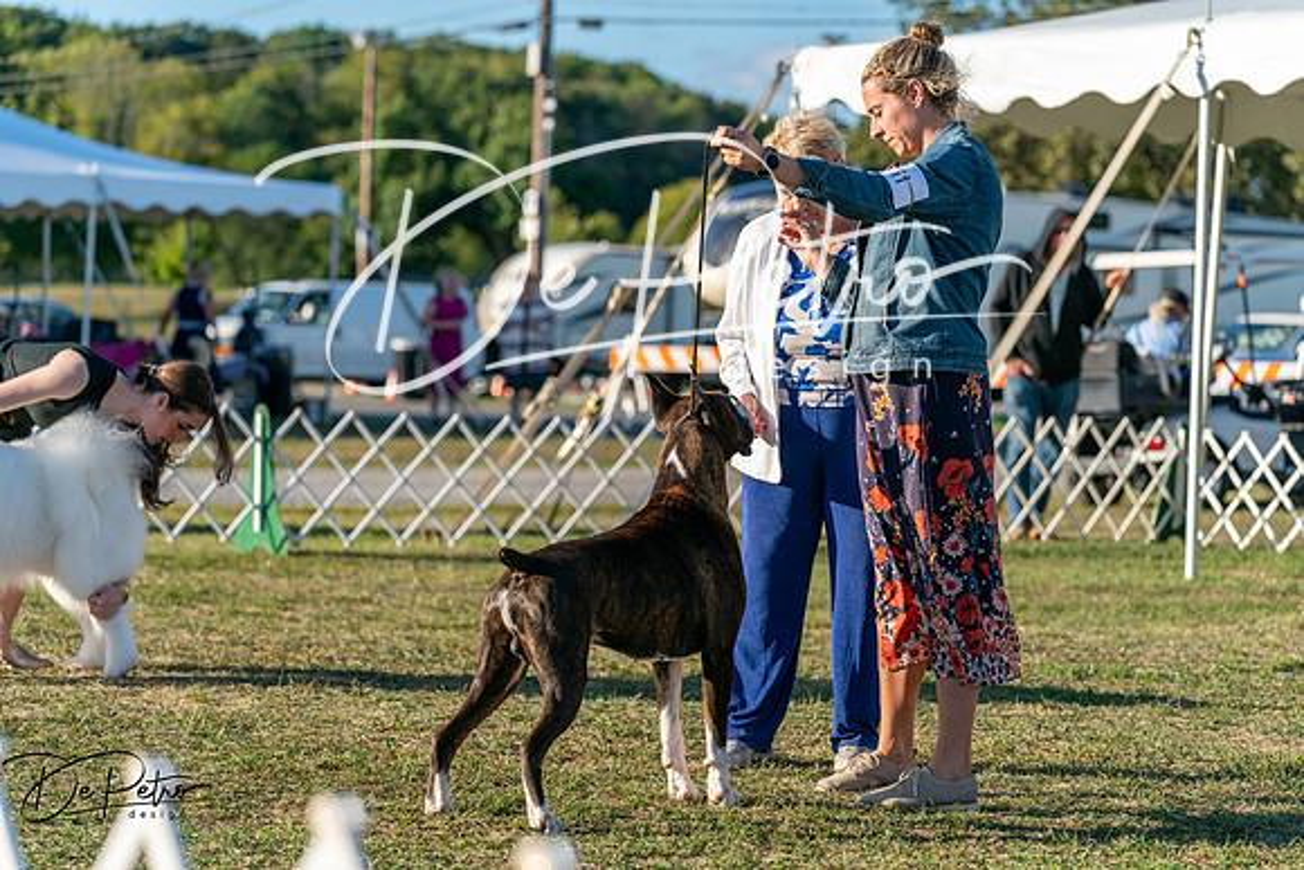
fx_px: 4420
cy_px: 435
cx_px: 652
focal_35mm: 122
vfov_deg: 11.2
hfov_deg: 16.8
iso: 250
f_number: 4.5
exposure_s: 1/1250
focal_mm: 122
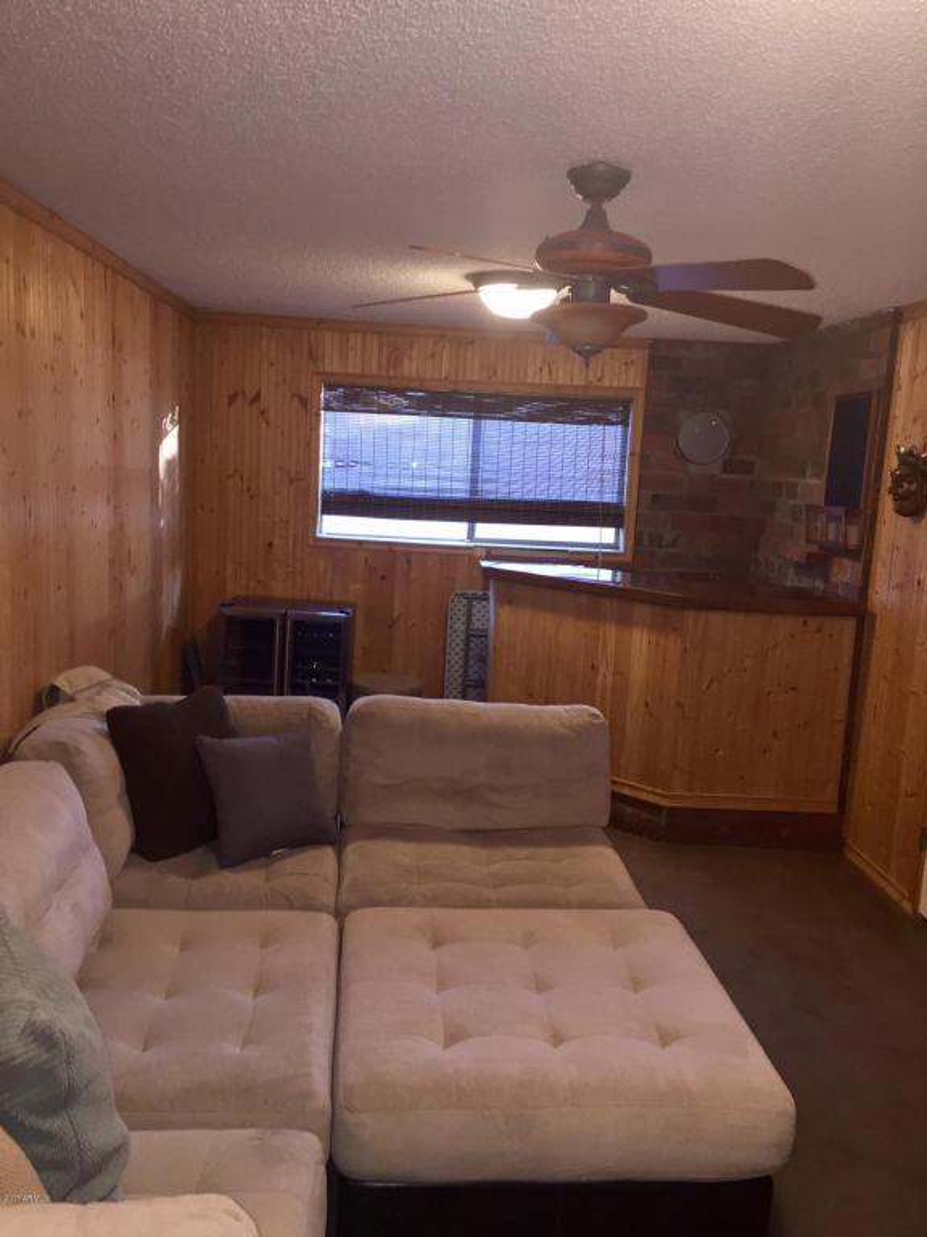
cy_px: 618
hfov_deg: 48.2
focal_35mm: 29
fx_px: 1035
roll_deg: -2.6
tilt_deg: -7.4
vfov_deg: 61.7
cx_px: 464
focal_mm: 4.15
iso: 125
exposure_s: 1/17
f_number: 2.2
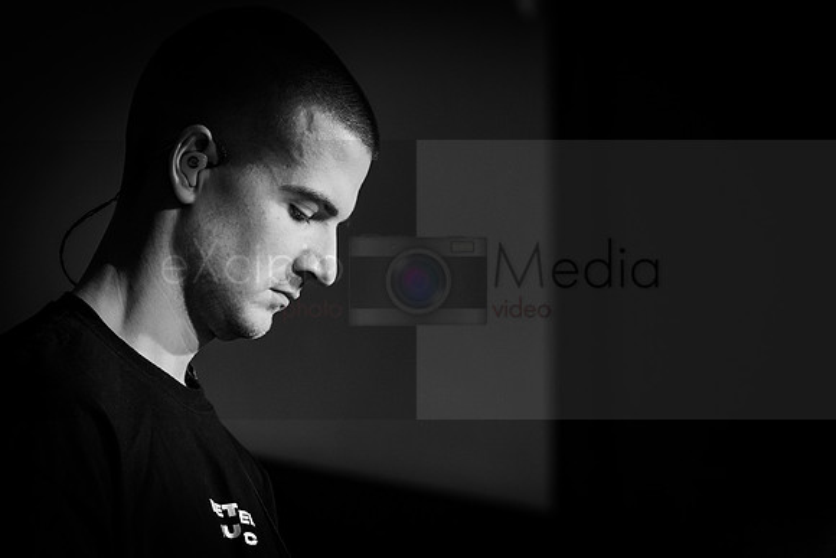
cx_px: 470
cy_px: 297
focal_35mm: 336
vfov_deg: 4.1
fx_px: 7804
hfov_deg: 6.1
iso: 3200
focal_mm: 294
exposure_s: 1/125
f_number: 5.6
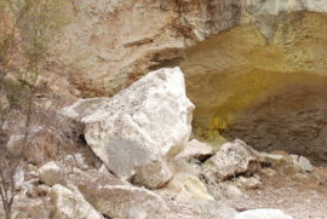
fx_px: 682
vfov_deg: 18.3
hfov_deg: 26.5
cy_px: 124
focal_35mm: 75
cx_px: 260
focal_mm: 27
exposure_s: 1/125
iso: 100
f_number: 5.6
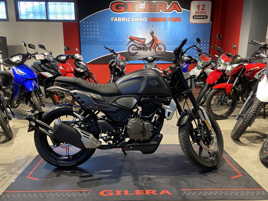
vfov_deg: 53.1
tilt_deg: -12.0
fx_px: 201
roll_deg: -0.2
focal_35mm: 26
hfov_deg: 67.3
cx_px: 134
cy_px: 100
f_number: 1.8
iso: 160
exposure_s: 1/50
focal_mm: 4.25
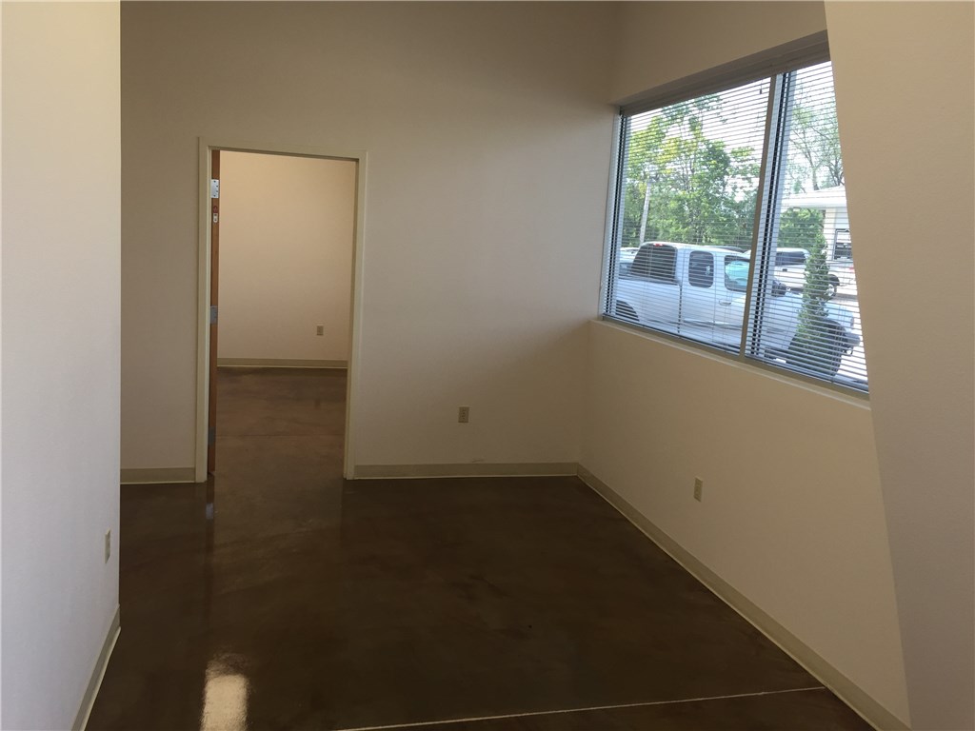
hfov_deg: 61.7
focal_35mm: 29
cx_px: 488
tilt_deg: -8.1
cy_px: 366
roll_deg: -3.2
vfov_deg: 48.2
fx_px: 817
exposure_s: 1/120
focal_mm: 4.15
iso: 40
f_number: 2.2
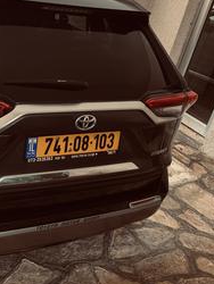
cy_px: 100
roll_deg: -12.3
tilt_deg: -22.5
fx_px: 379
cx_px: 39
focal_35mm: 46
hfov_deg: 30.7
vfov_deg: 40.8
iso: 100
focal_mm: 6.76
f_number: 1.78
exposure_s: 1/121
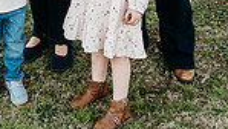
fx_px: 593
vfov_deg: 10.9
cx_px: 0
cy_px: -159
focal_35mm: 98
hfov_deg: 21.0
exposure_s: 1/320
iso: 250
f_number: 2.8
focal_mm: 24
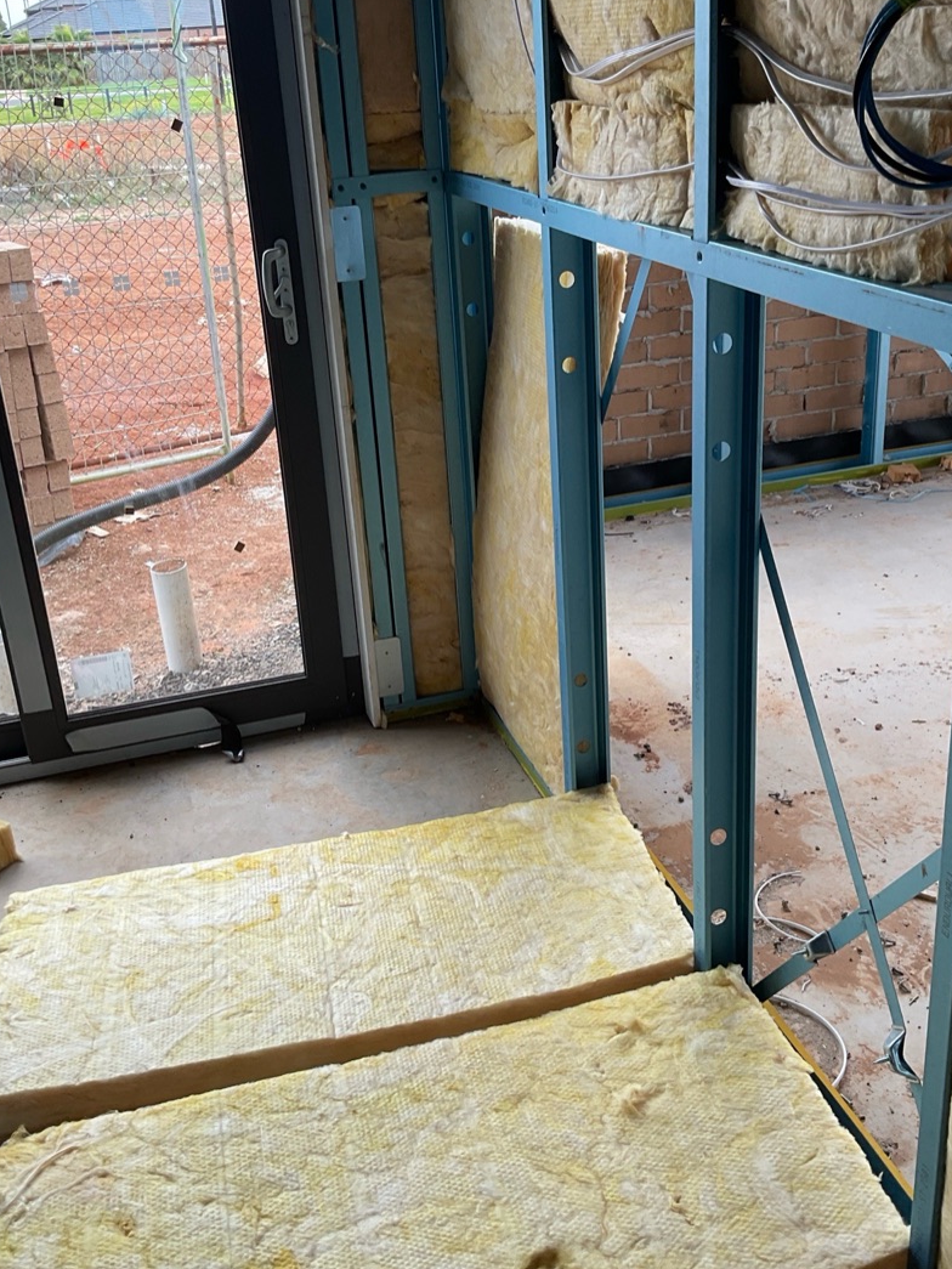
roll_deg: +3.6
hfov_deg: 38.7
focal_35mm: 37
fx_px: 1356
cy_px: 602
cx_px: 499
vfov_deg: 50.1
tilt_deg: -22.5
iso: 20
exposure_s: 1/120
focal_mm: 3
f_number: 1.8
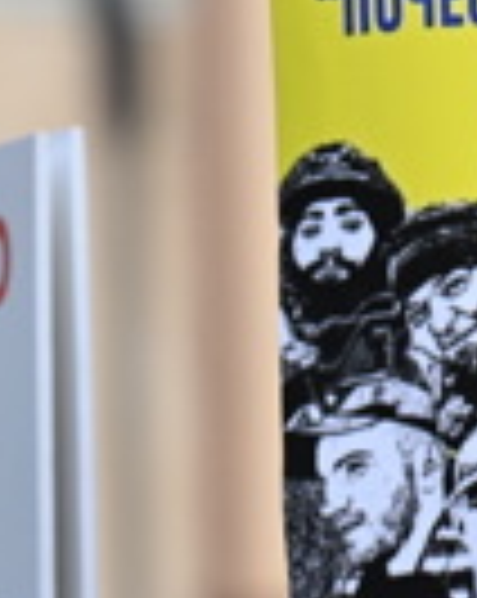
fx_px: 9940
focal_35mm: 562
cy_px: 540
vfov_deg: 3.4
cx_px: 1148
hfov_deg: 2.7
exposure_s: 1/1250
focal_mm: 115
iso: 800
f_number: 4.5
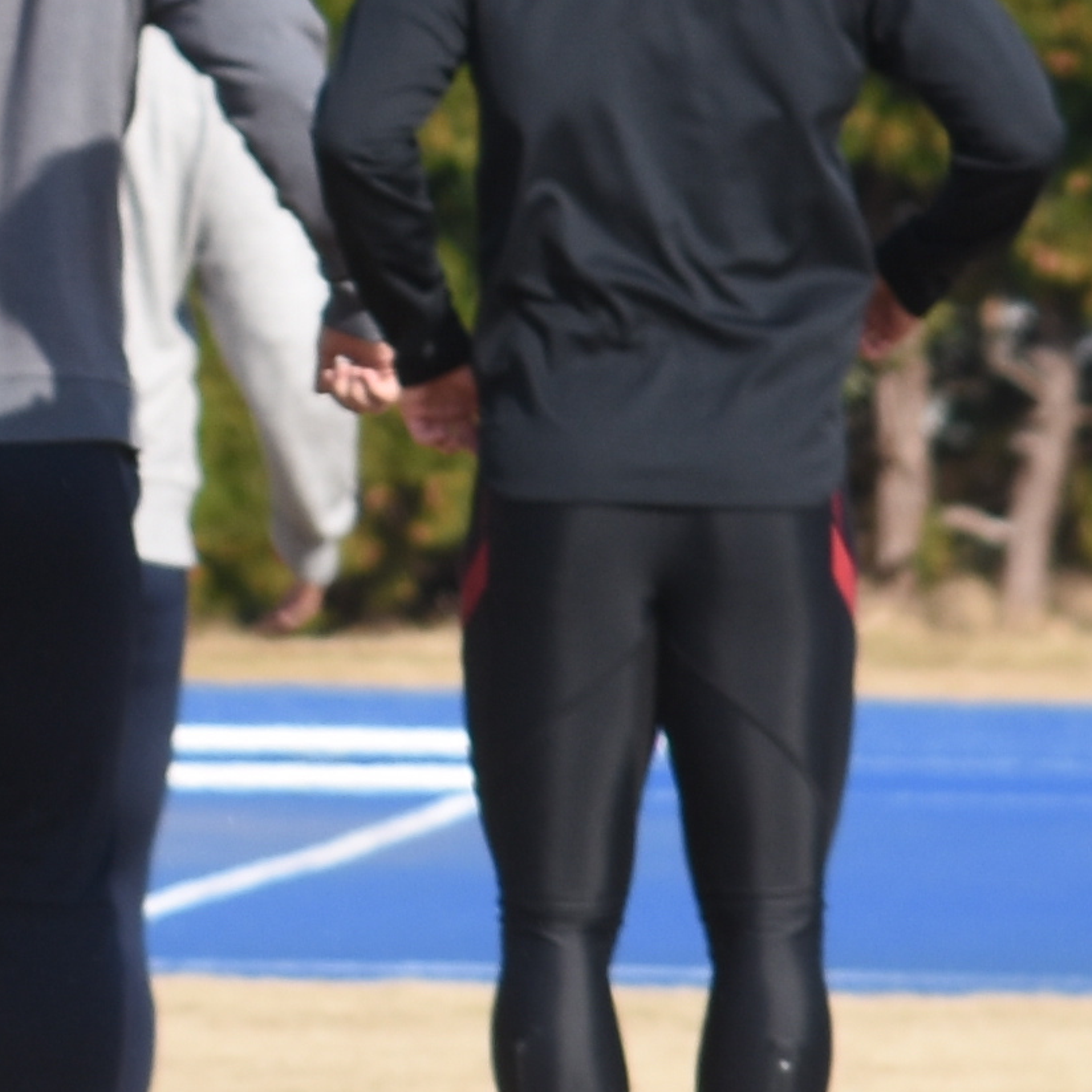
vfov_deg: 1.0
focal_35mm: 1673
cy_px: -261
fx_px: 59710
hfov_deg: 1.0
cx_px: -739
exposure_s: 1/400
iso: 125
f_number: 7.1
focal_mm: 180
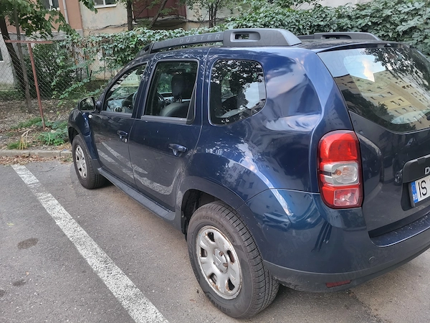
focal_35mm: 26
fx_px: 323
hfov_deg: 67.3
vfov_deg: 53.1
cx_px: 215
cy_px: 162
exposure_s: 1/50
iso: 250
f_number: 1.8
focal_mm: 5.4
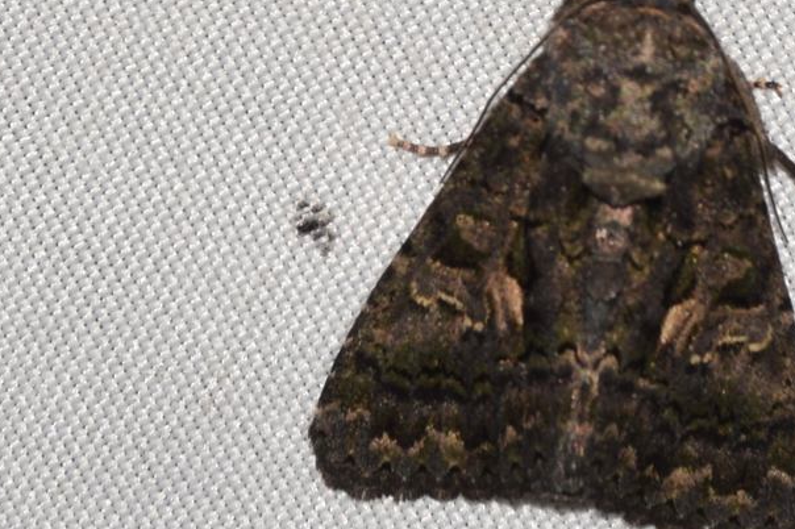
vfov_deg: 4.1
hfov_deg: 6.2
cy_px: 267
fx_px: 7372
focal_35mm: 334
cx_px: 592
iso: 100
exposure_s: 1/160
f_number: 13
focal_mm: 140
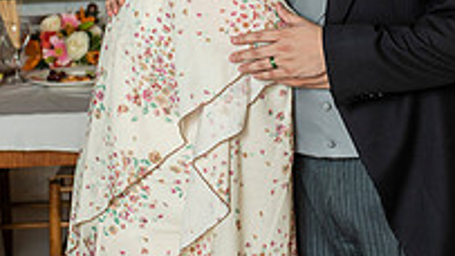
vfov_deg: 10.3
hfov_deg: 18.4
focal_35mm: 116
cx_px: 296
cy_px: -56
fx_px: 1399
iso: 500
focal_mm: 50
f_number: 4
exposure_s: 1/80
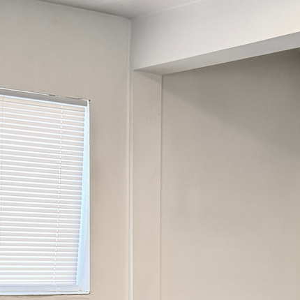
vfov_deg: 16.5
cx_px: 184
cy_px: 357
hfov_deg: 17.2
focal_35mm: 101
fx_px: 990
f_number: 1.78
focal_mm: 6.76
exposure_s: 1/60
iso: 200
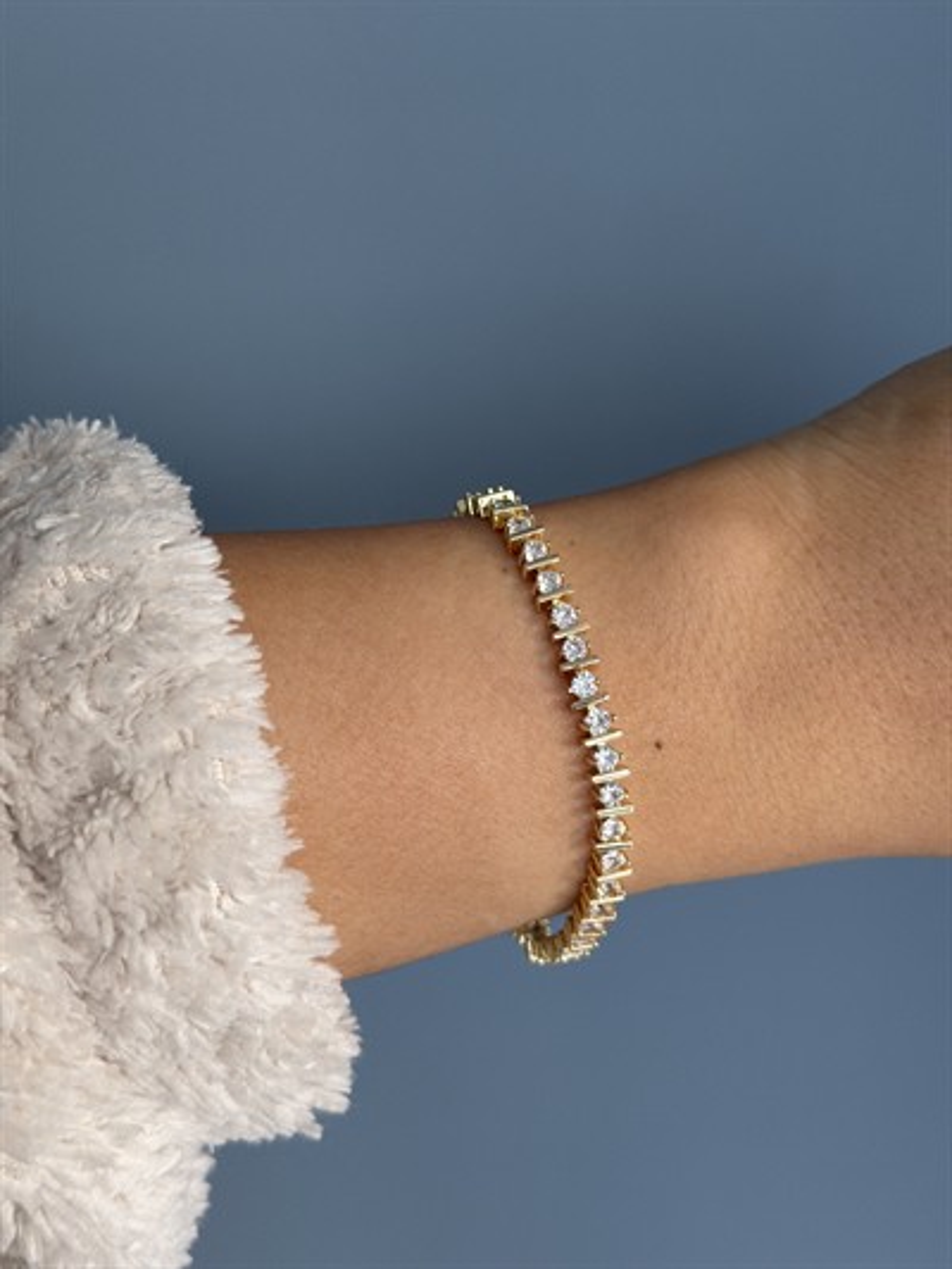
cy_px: 634
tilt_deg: -24.1
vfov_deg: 39.6
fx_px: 1759
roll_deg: -0.2
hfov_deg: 30.3
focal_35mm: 48
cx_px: 476
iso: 250
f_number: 1.78
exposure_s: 1/41
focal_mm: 6.76
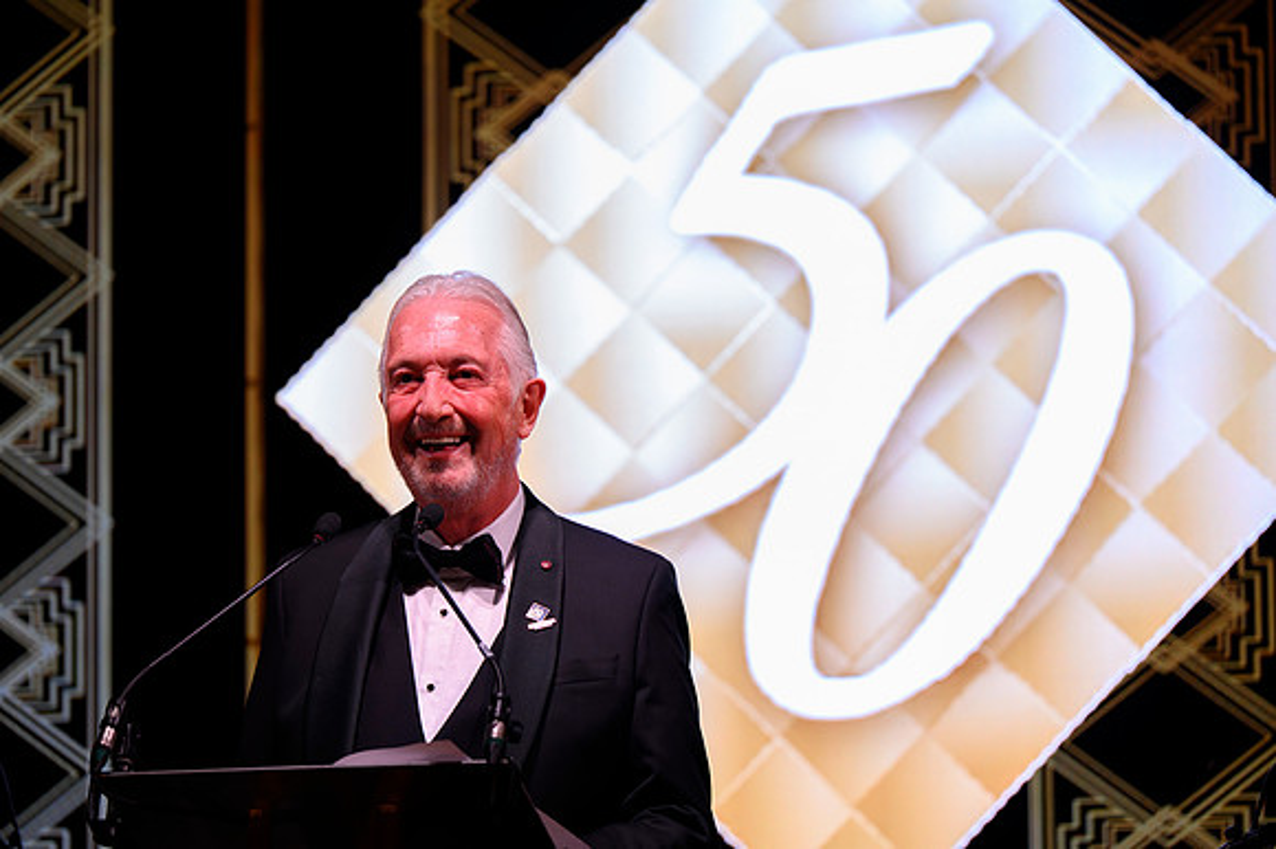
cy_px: 415
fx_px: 7239
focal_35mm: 204
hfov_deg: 10.1
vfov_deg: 6.7
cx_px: 624
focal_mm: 200
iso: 500
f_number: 3.5
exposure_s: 1/100
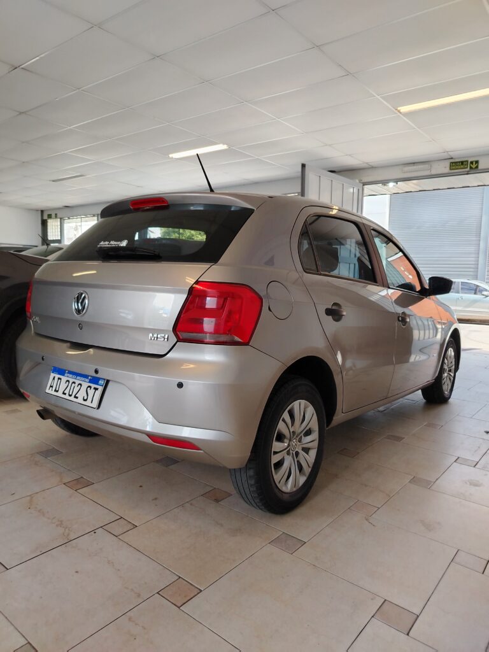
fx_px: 452
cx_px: 244
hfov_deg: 56.8
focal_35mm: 24
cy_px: 326
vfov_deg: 71.6
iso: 247
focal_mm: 5.25
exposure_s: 1/100
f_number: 1.75
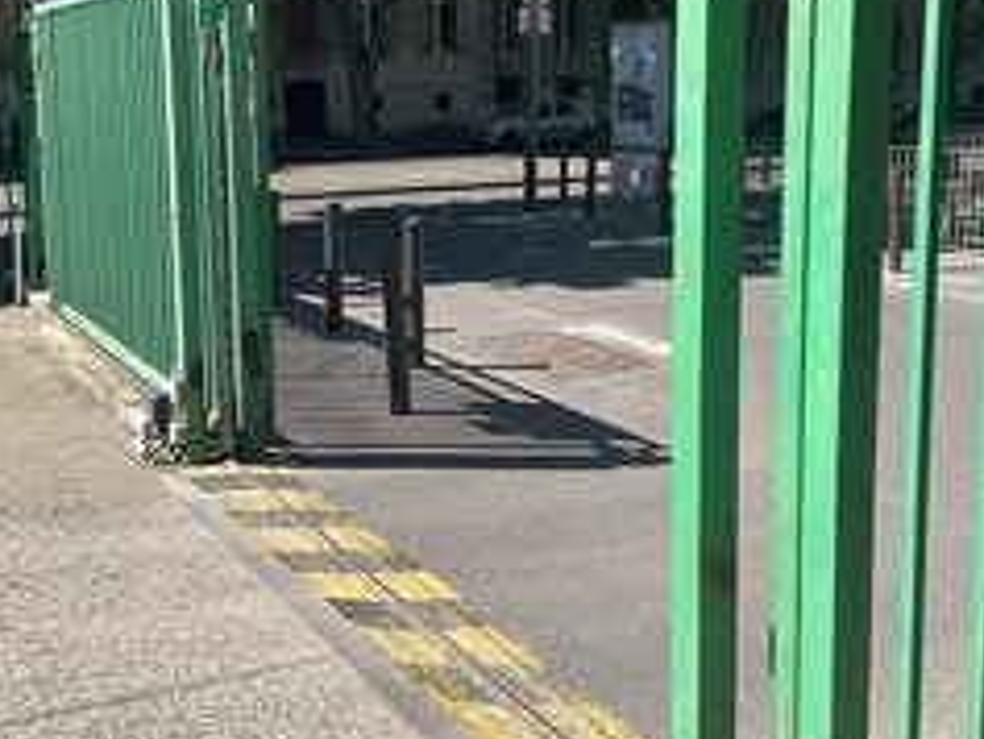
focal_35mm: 49
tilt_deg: -9.2
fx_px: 1394
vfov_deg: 29.6
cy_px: 295
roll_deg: +0.5
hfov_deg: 38.9
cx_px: 490
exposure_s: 1/1250
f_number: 1.8
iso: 25
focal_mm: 3
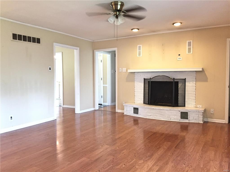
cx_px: 115
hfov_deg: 61.7
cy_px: 86
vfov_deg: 48.2
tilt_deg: -1.2
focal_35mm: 29
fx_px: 193
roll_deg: -0.2
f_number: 2.2
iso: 250
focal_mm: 4.15
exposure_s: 1/24
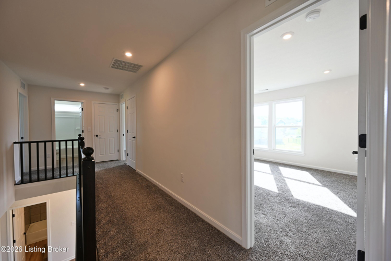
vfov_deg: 81.3
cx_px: 196
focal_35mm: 14
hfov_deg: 104.2
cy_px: 130
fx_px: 152
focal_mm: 14
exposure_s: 1/20
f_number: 6.3
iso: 200
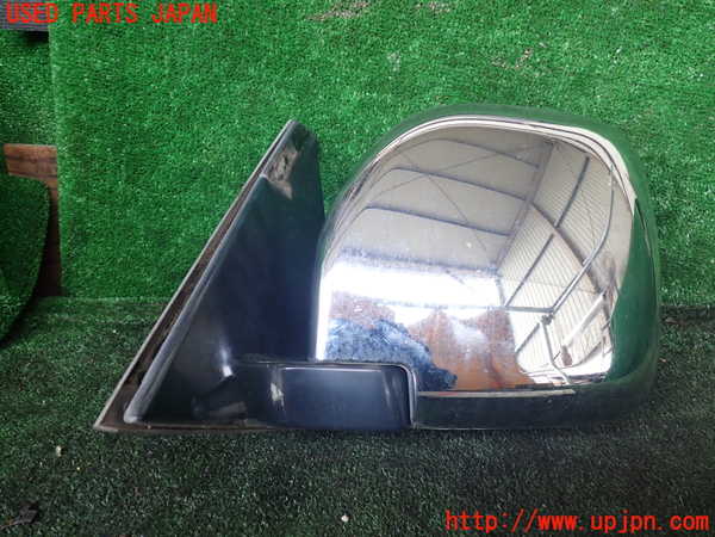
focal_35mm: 30
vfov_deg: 46.8
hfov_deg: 60.0
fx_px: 620
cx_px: 358
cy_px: 268
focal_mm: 5.4
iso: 160
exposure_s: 1/60
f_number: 2.3
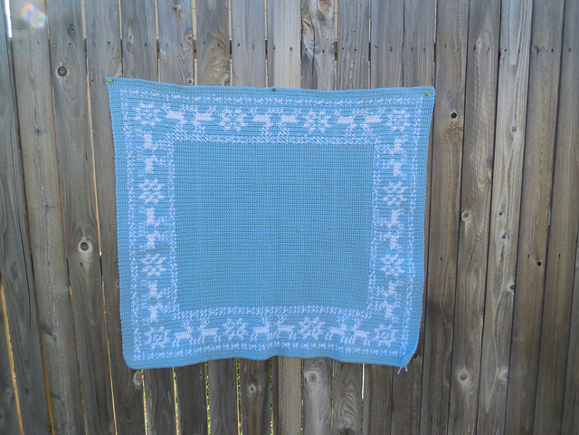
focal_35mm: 25
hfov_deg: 69.4
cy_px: 218
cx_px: 290
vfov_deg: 54.9
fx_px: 418
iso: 125
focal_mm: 4.5
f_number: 3.1
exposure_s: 1/500
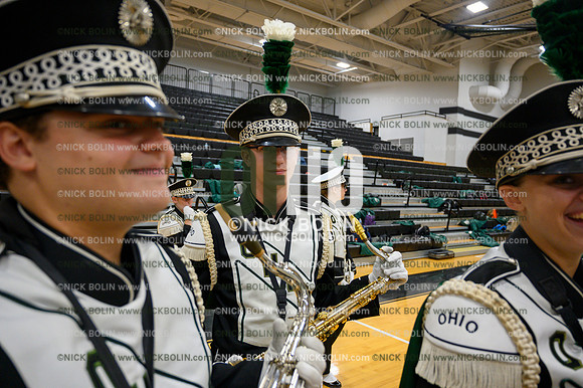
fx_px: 397
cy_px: 194
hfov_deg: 72.6
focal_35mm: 24
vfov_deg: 52.1
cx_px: 292
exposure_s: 1/250
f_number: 4
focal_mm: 24.5
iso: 1250
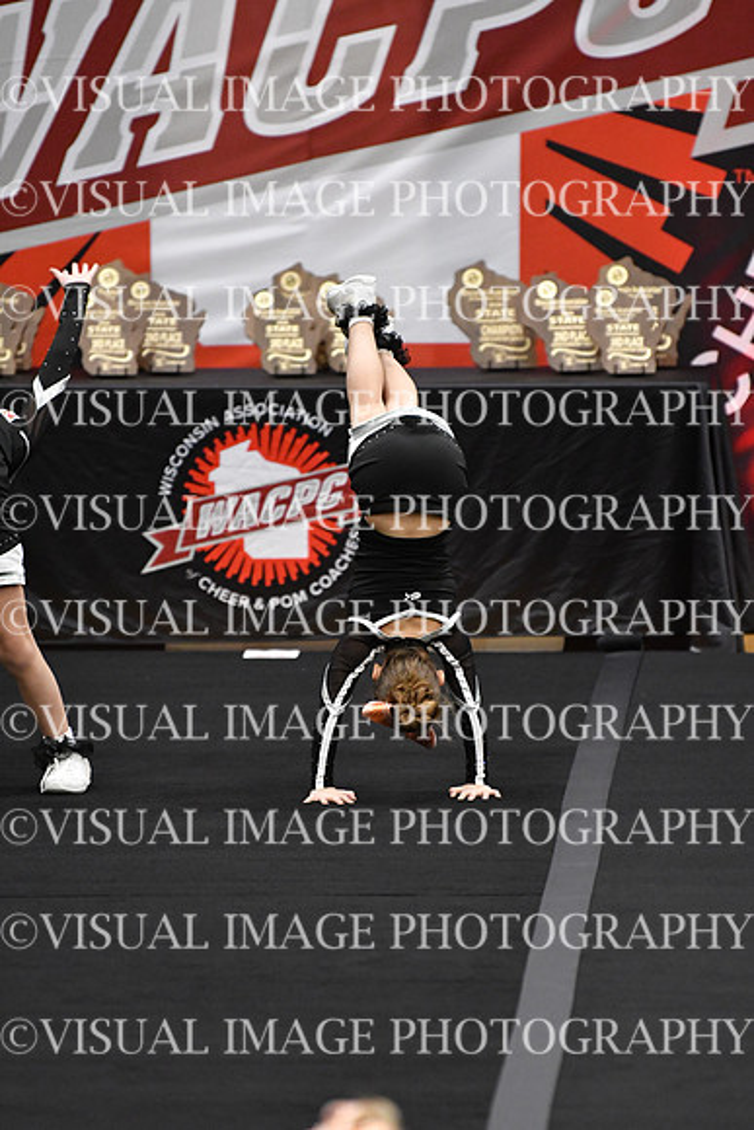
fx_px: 9419
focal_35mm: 300
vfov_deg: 6.9
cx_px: 377
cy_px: 565
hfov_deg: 4.6
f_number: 2.8
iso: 5000
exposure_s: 1/800
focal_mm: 200
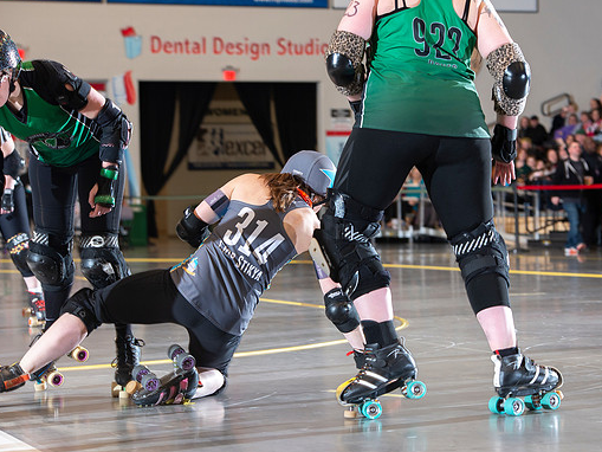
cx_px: 328
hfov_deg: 17.1
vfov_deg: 12.9
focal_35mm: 115
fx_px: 2000
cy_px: 225
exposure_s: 1/160
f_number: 5.6
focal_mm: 105
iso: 640
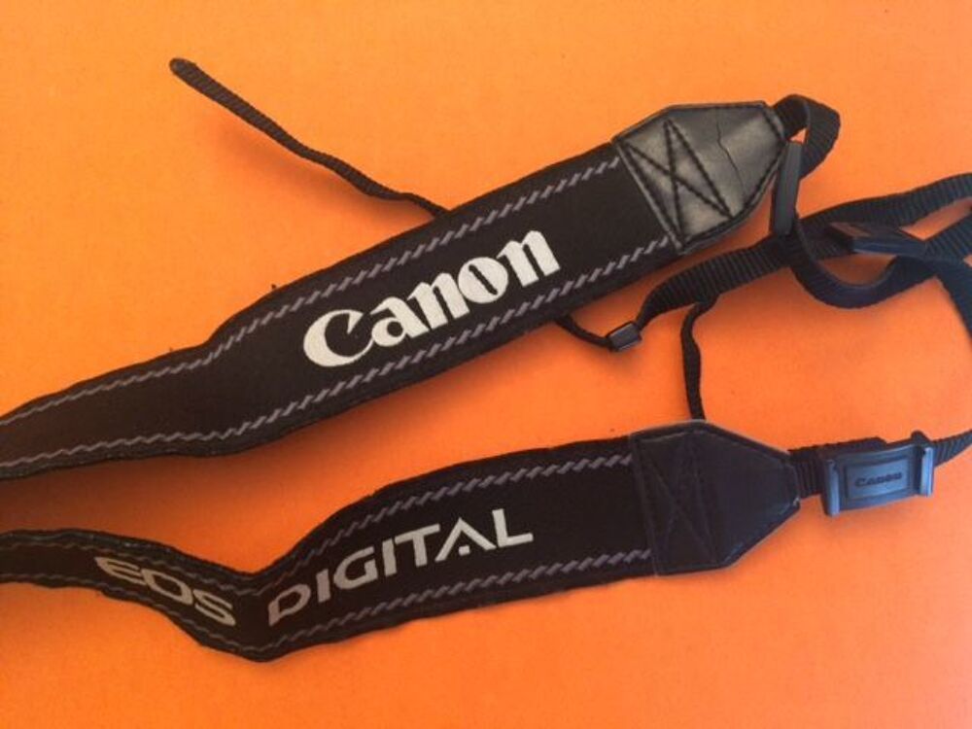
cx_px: 486
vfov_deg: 48.2
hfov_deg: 61.7
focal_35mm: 29
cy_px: 364
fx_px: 814
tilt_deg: -86.8
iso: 250
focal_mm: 4.15
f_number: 2.2
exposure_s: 1/20
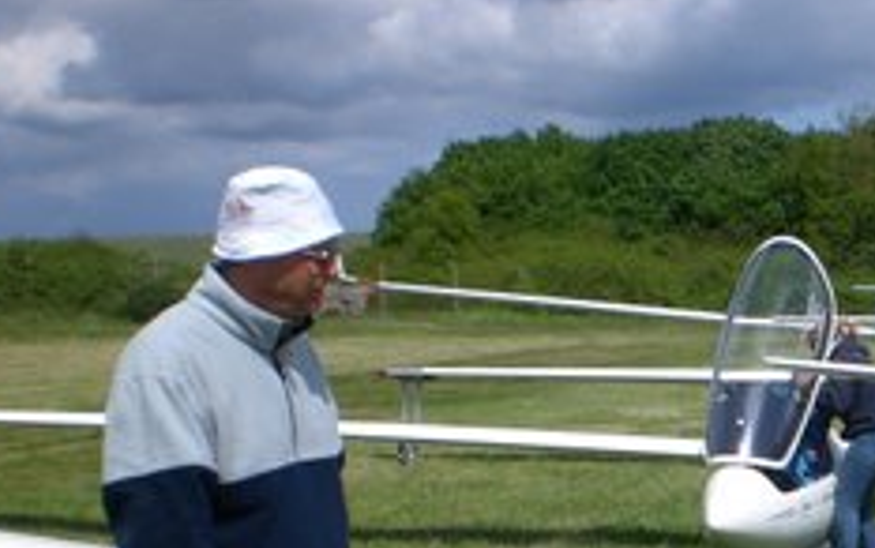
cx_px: 849
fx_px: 1981
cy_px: 638
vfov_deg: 15.3
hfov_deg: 24.0
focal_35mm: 83
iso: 50
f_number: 4.4
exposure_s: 1/800
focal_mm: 6.3
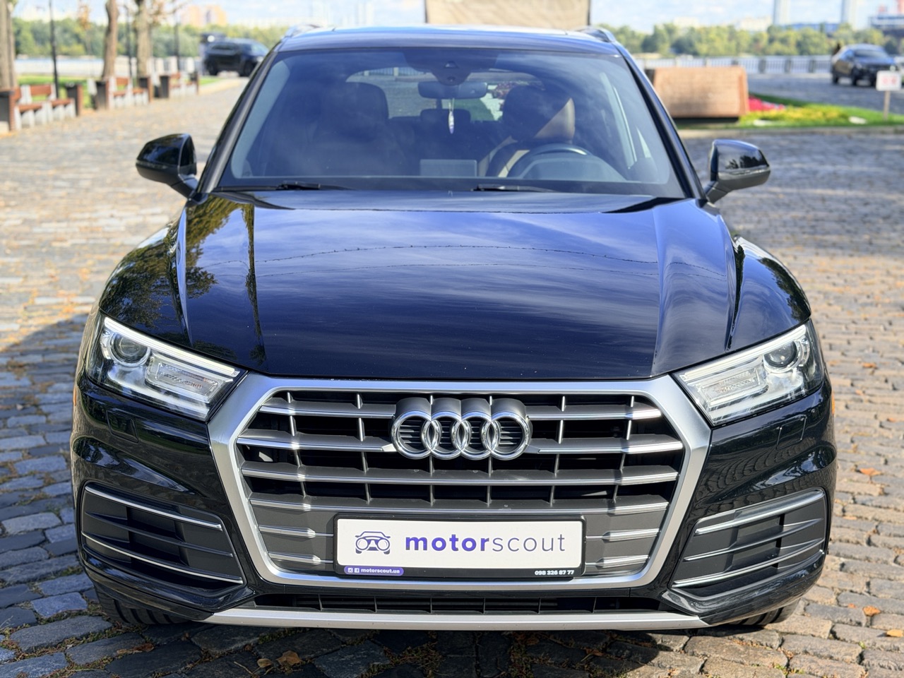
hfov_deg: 39.7
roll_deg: +0.0
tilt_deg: -12.9
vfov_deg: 30.3
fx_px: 1254
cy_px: 339
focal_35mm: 48
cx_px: 452
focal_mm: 6.76
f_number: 1.78
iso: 100
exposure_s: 1/1608
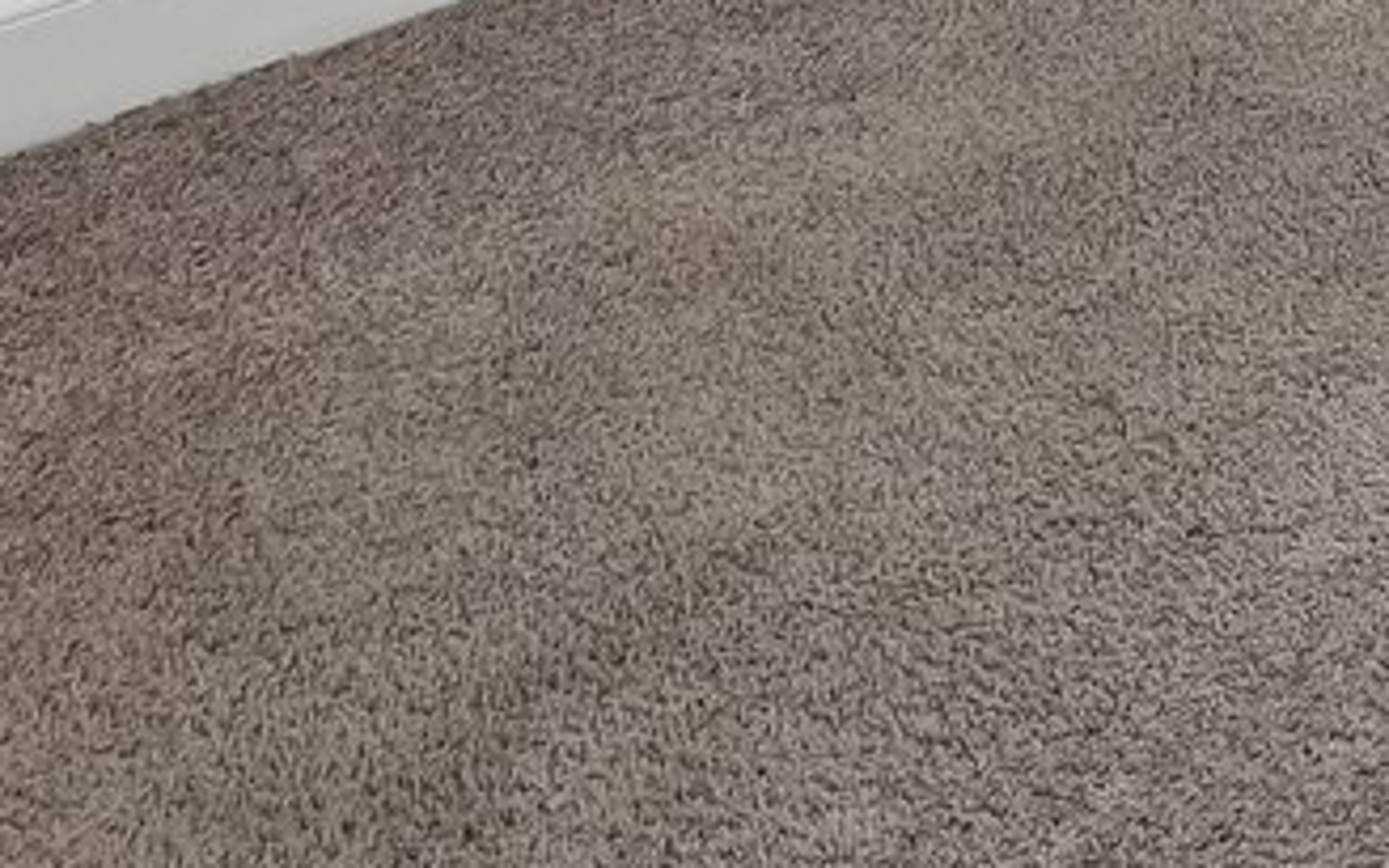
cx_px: 3100
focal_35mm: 89
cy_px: -1840
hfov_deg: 15.7
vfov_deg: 10.2
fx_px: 3369
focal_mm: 14
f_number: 8
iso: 400
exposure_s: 1/10
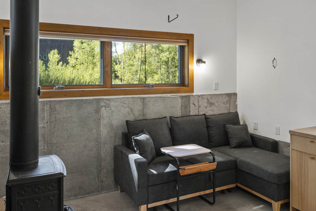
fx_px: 263
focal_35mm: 30
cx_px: 158
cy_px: 106
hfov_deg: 61.9
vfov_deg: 43.6
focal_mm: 30
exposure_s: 1/50
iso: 400
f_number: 5
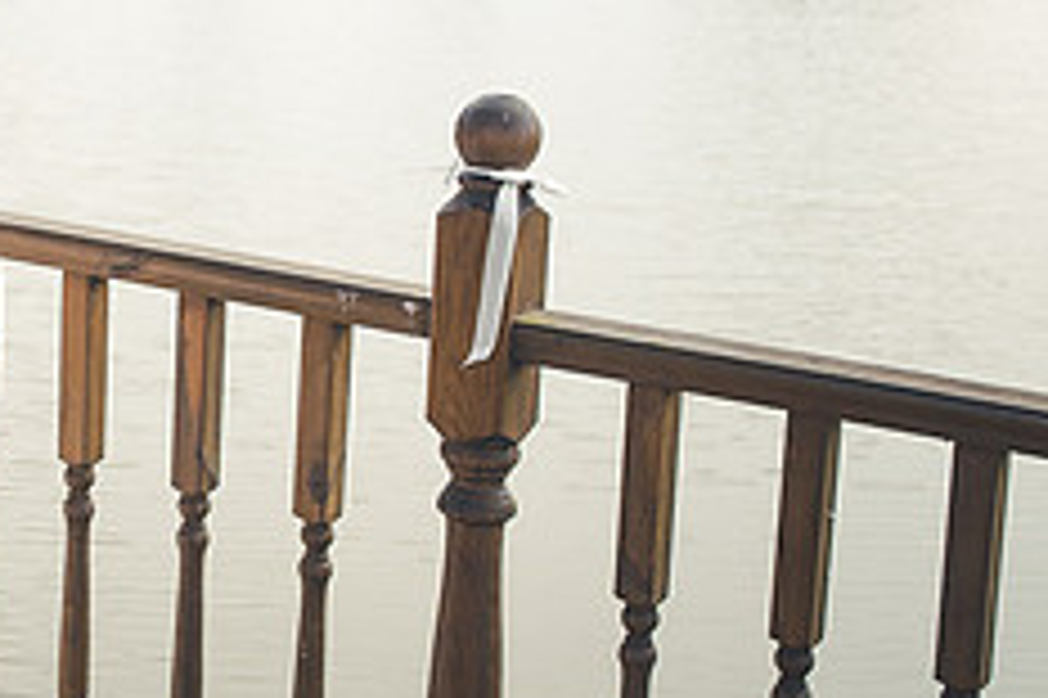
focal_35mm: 87
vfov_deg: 15.6
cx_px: -121
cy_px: 149
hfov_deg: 22.1
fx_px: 2531
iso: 160
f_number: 8
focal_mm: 35
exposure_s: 1/160
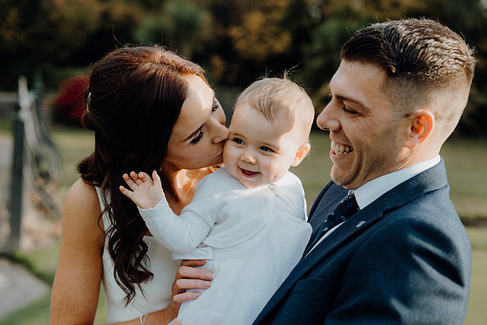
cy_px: 162
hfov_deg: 31.0
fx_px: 879
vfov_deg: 20.9
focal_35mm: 65
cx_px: 244
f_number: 3.5
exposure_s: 1/250
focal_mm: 65
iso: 125
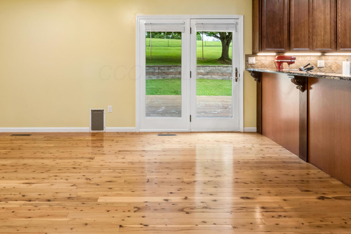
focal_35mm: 26
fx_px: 253
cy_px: 72
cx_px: 152
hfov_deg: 69.1
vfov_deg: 48.5
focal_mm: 17
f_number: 22
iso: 800
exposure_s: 1/8
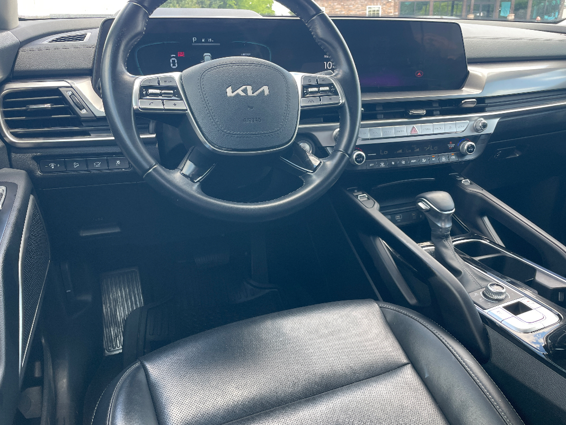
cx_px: 283
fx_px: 425
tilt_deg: -20.3
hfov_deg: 67.3
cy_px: 212
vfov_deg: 53.1
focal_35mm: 26
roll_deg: +1.5
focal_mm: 4.2
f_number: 1.6
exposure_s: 1/121
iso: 64
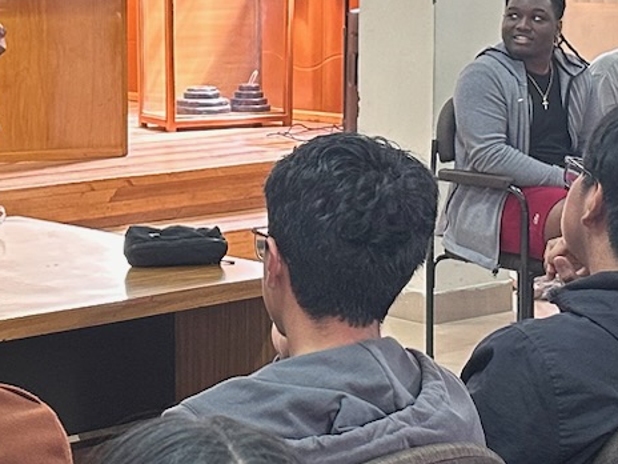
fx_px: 1892
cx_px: 91
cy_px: 125
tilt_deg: -5.0
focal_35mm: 106
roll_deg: -0.2
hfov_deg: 18.3
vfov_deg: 13.9
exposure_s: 1/60
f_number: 1.78
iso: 160
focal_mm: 6.86
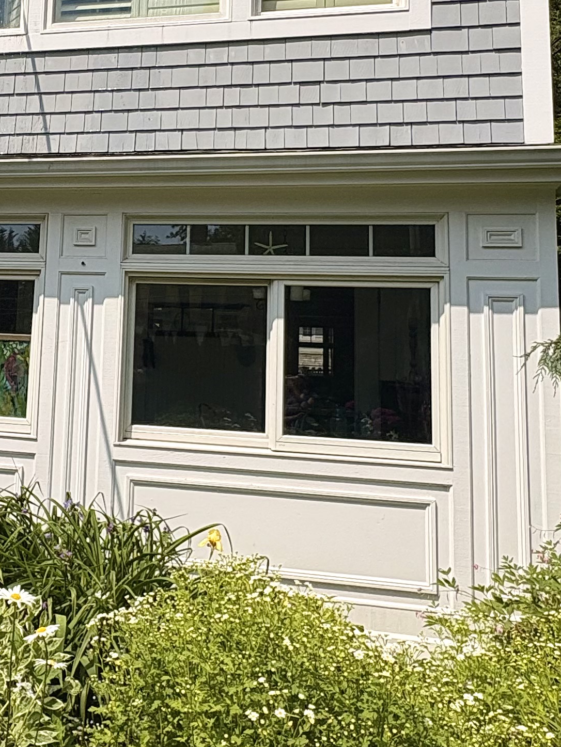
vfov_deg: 47.1
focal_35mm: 39
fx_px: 842
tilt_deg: +8.3
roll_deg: -2.9
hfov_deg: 34.9
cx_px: 67
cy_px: 254
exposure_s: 1/3106
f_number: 2.2
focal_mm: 2.22
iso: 50
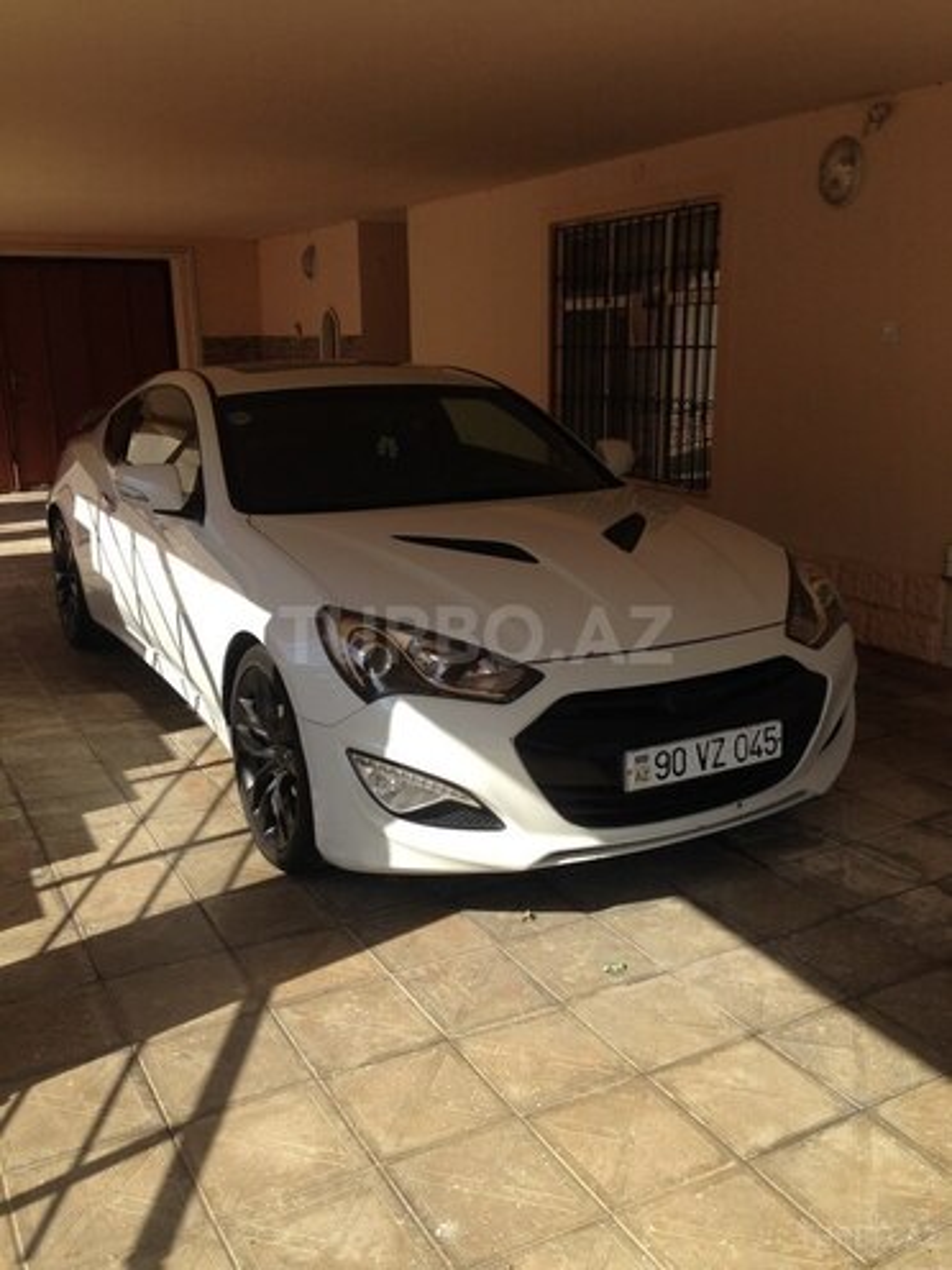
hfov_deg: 42.9
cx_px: 476
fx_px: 1210
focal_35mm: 33
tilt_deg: -11.4
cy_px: 635
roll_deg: -0.7
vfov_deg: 55.4
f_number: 2.4
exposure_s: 1/903
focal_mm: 4.12
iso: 50
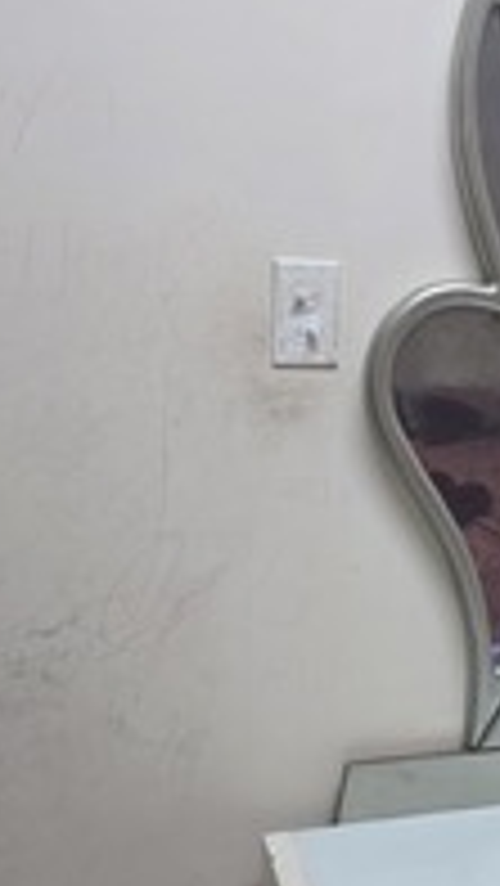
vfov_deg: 36.0
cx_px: 705
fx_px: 1365
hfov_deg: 18.8
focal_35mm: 58
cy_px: 456
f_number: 1.7
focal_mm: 6.3
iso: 400
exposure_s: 1/120
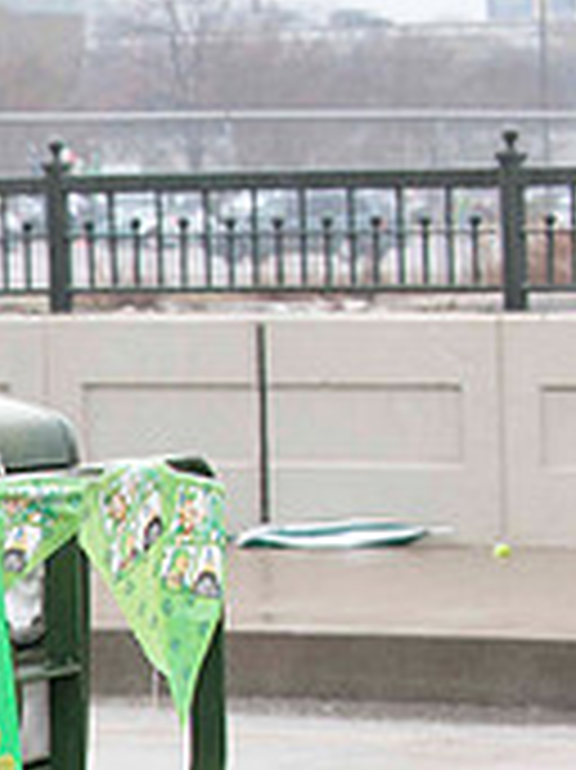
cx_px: -720
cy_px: 865
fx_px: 5065
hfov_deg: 6.3
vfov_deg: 8.6
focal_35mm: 228
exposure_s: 1/200
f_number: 7.1
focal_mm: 70
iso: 400
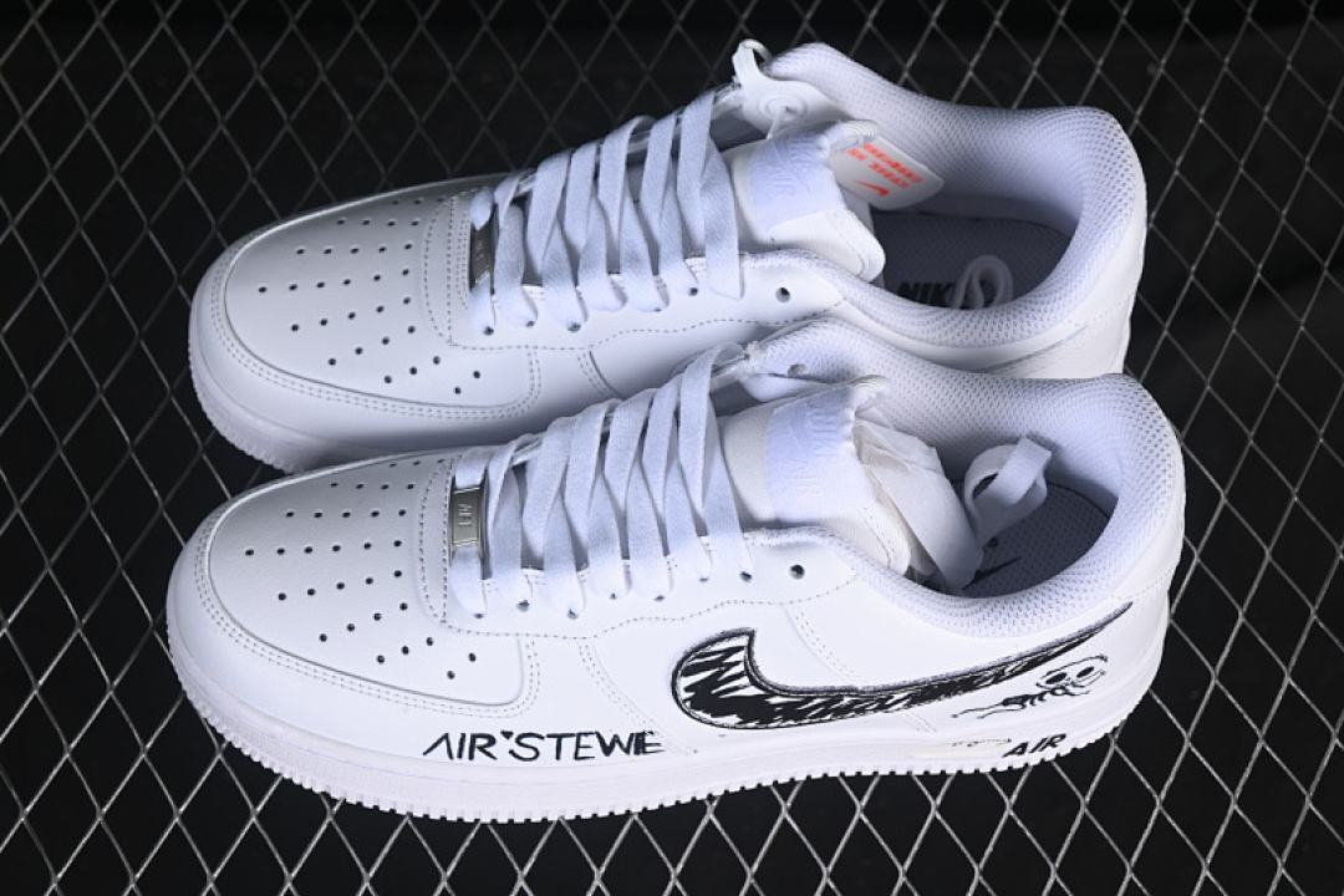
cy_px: 448
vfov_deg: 18.2
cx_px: 672
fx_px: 2800
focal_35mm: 75
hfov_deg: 27.0
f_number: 7.1
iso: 160
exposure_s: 1/80
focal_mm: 50
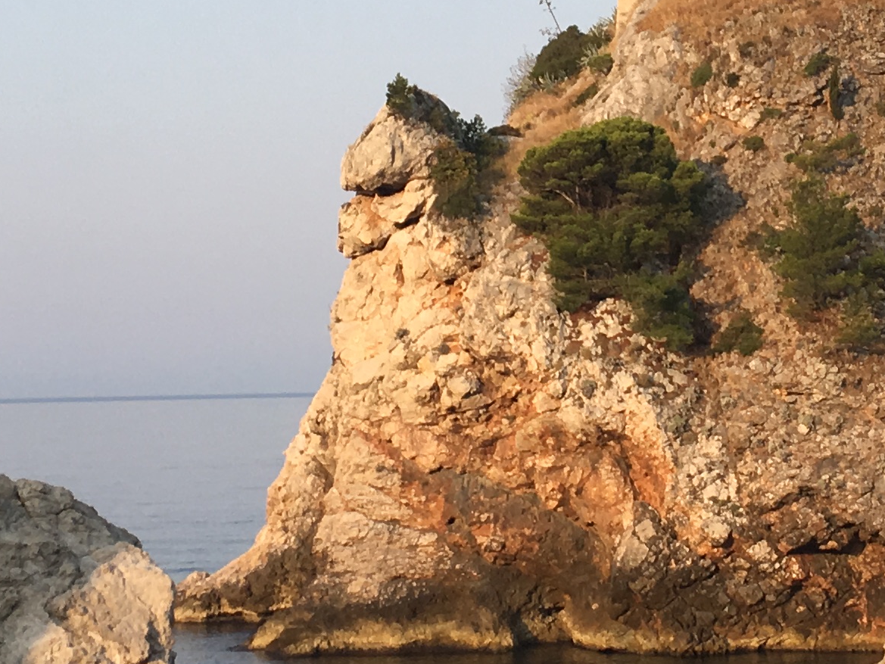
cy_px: 73
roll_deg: +1.5
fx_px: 2557
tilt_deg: +8.9
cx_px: 656
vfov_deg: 14.6
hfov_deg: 19.5
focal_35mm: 100
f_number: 2.2
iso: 25
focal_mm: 4.15
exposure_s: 1/705
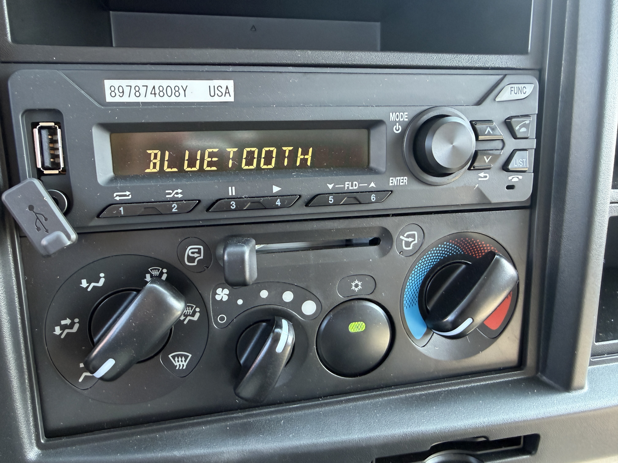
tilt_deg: -34.3
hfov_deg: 71.6
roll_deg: -1.7
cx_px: 309
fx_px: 428
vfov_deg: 56.8
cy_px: 232
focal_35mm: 24
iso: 320
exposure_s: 1/80
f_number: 2.2
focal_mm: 2.22
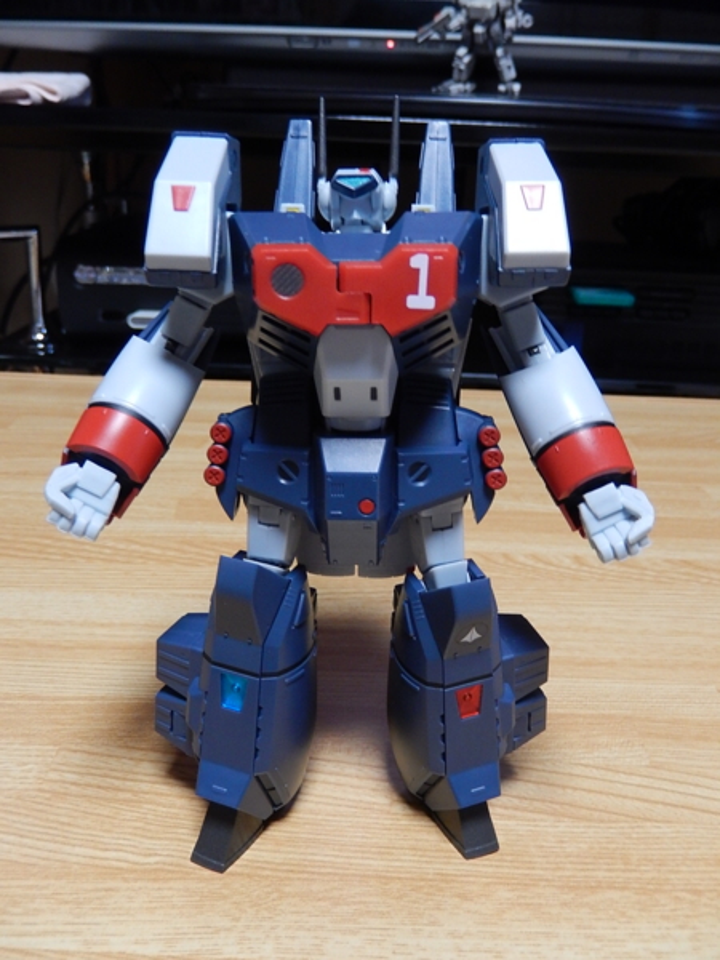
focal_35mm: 32
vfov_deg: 56.8
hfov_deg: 44.2
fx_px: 887
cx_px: 360
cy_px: 480
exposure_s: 1/10
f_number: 3.8
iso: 400
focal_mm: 5.7
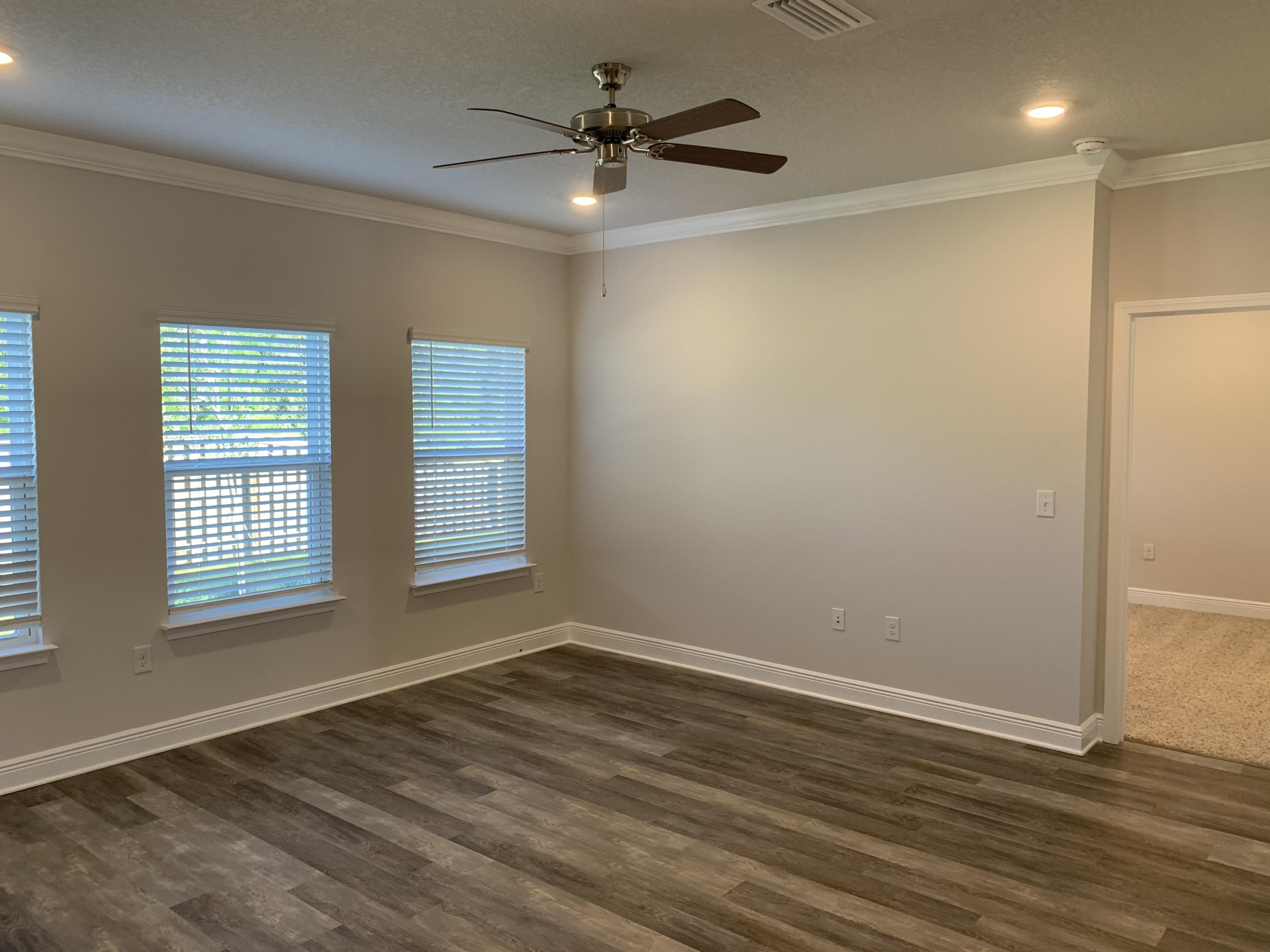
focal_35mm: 26
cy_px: 476
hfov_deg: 67.3
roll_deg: -0.2
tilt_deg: -3.3
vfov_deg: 53.1
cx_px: 635
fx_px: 954
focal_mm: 4.25
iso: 64
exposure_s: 1/60
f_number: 1.8
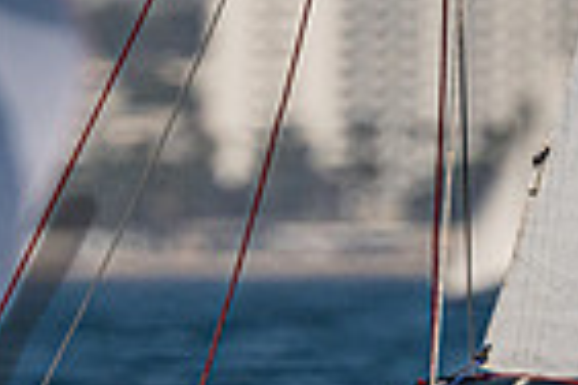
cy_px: 811
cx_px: 287
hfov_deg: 0.9
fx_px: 35608
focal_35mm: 2218
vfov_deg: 0.6
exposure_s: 1/5000
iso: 320
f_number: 5.6
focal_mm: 400
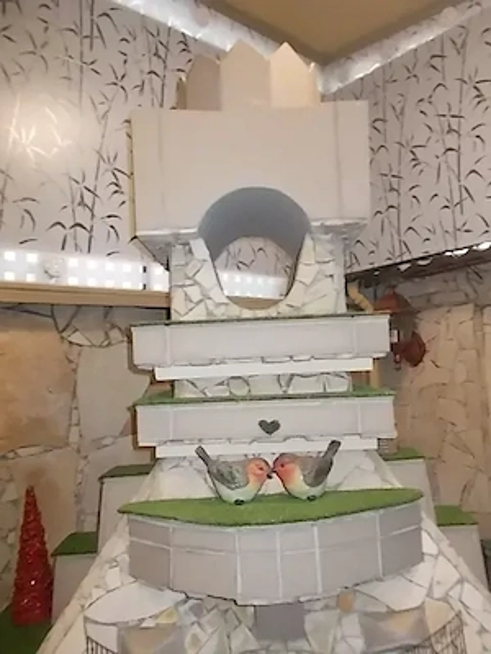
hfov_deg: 53.1
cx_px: 246
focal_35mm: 26
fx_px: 492
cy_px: 327
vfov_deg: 67.3
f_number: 3.2
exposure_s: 1/25
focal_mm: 4.6
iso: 200
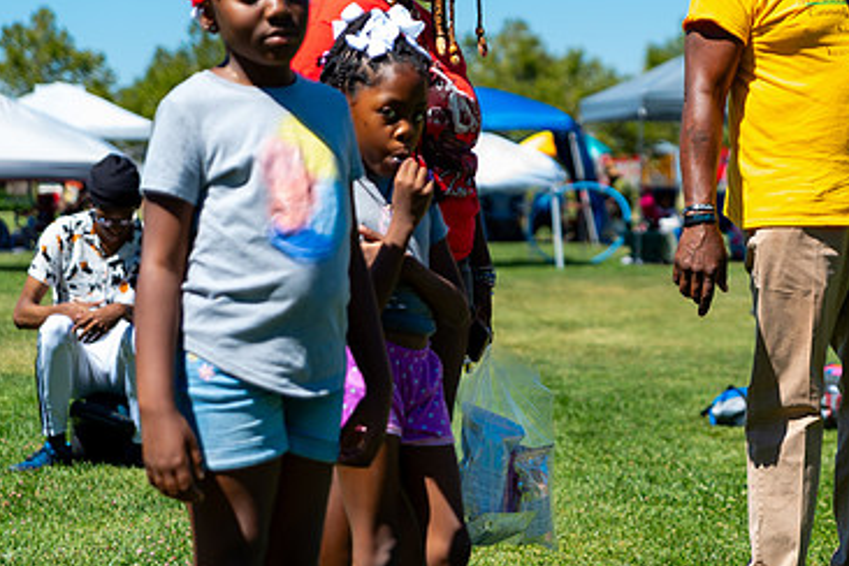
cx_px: 666
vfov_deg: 12.3
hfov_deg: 18.3
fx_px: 2618
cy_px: 164
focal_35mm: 111
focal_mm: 70
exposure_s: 1/1250
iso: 160
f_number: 2.8
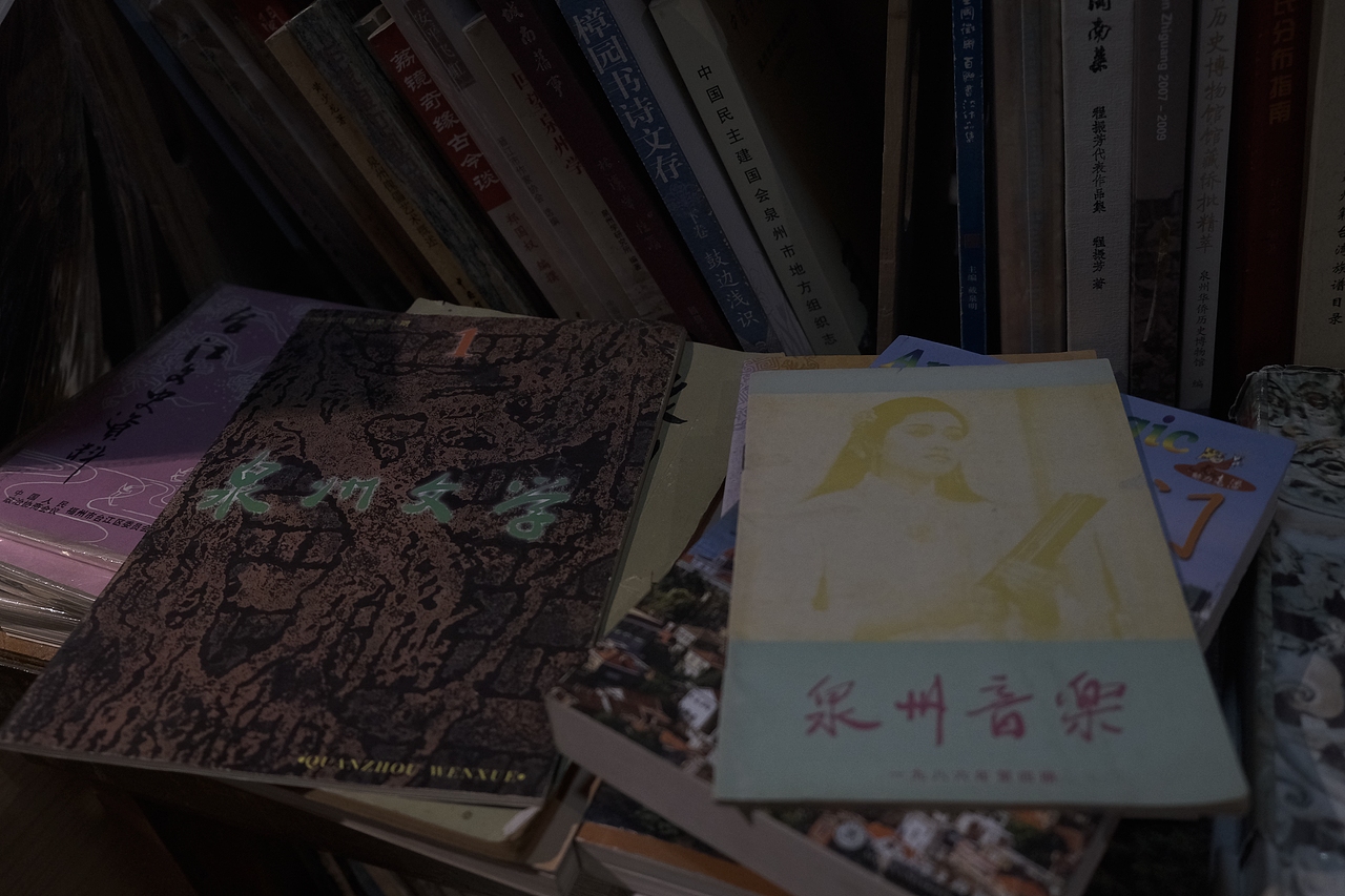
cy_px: 448
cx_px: 672
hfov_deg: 60.3
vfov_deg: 42.3
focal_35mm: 31
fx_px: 1158
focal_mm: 20.5
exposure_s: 1/250
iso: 1600
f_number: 4
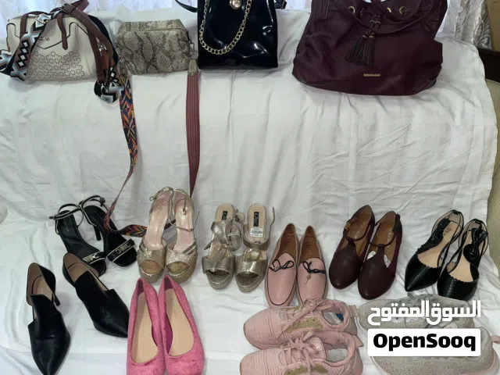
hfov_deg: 67.3
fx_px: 376
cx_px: 250
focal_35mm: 26
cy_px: 188
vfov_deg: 53.1
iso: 64
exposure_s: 1/20
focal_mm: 4.2
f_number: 1.6
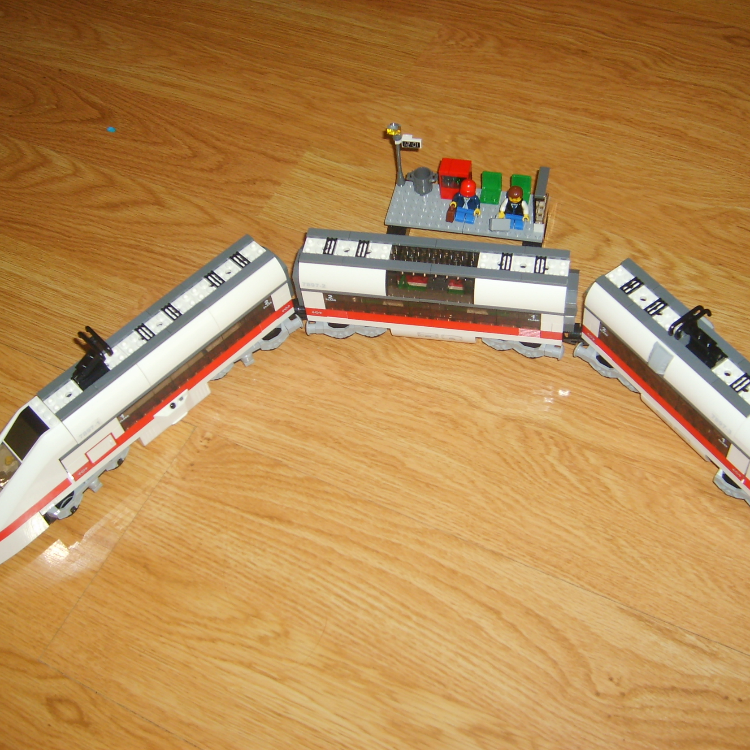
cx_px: 398
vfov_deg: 40.0
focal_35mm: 42
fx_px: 1030
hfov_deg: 40.0
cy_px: 370
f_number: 2.8
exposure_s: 1/45
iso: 100
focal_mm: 5.8
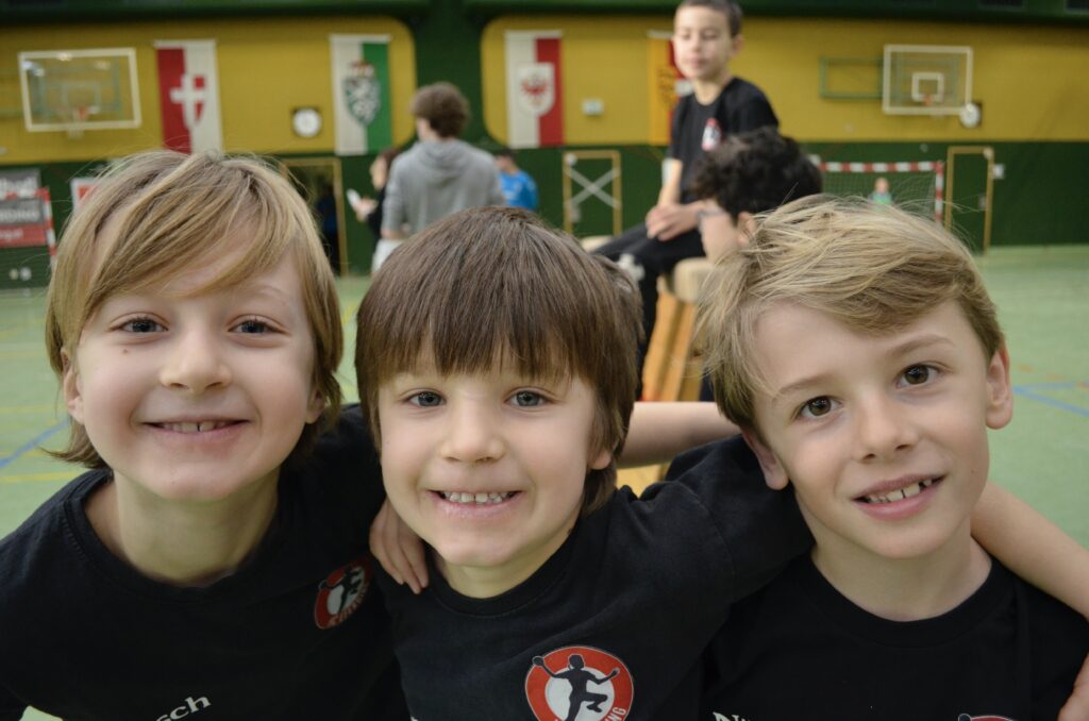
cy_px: 360
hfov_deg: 67.5
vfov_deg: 47.7
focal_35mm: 27
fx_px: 815
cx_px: 544
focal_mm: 18
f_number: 3.5
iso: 1600
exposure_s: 1/400
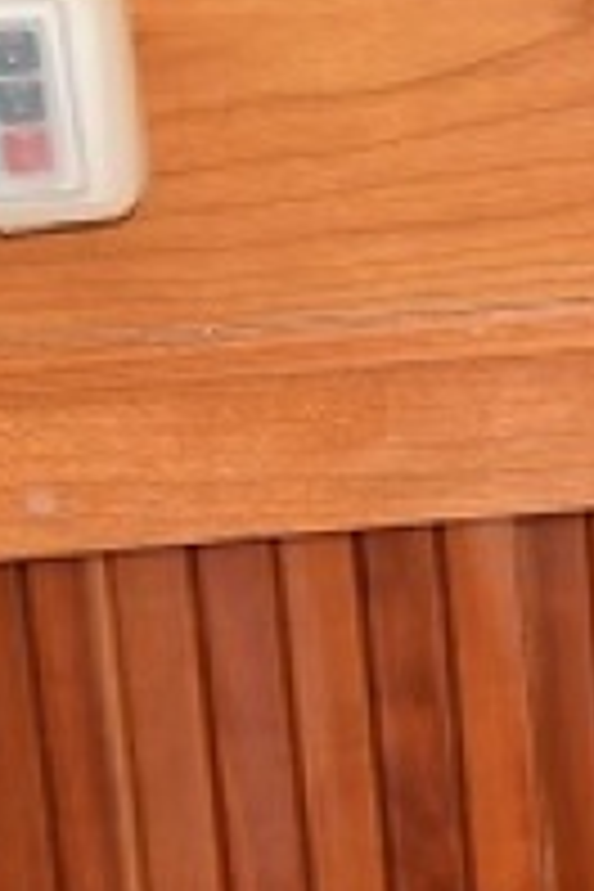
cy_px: 351
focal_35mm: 173
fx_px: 4281
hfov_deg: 7.3
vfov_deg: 11.9
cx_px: 1564
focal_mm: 38
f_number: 4.5
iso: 800
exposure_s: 1/80
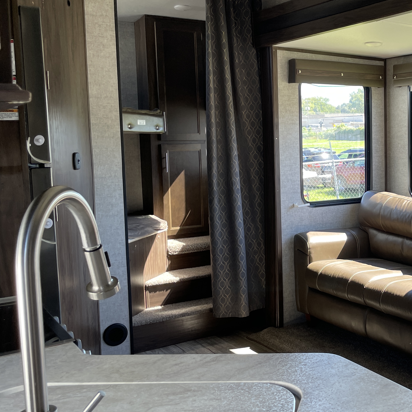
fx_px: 606
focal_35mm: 45
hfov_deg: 35.2
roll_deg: +1.4
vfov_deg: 37.5
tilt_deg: -5.5
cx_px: 377
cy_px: 197
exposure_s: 1/121
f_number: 1.6
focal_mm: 4.2
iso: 32
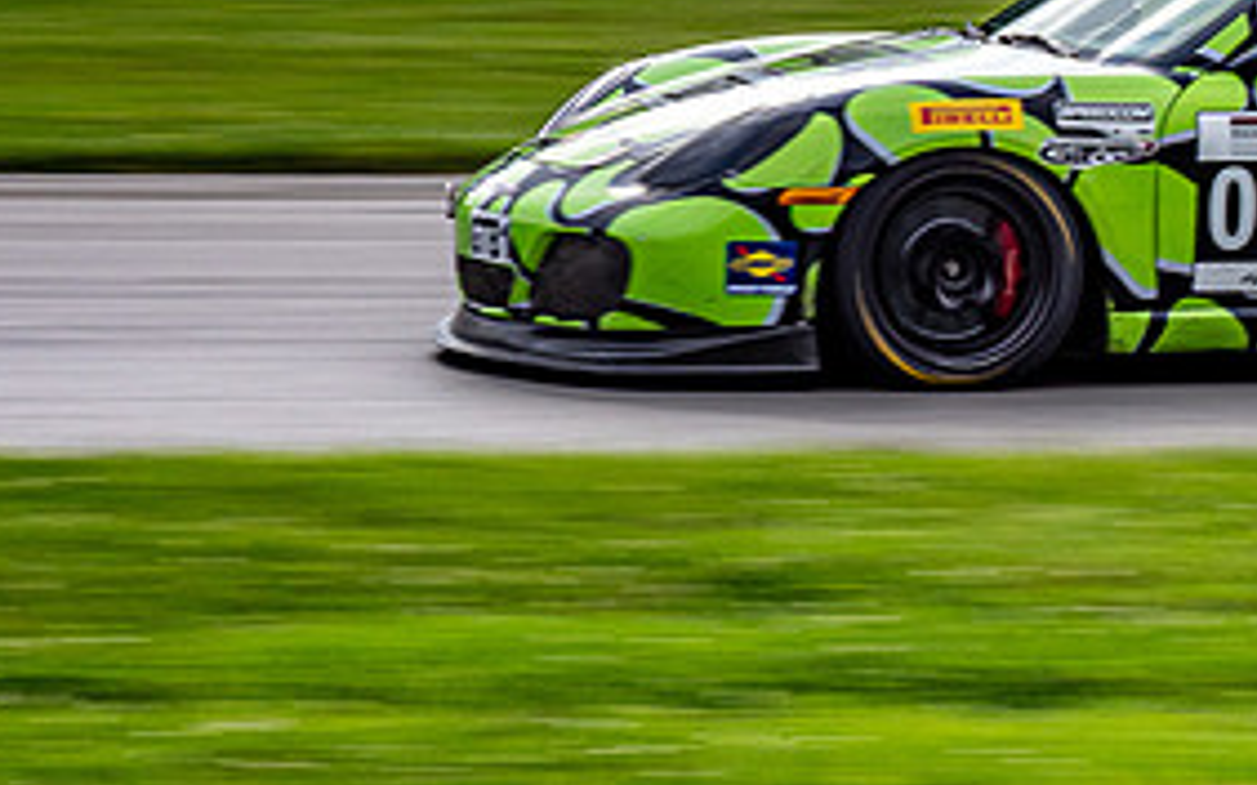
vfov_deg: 5.3
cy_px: 19
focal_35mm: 248
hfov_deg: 8.4
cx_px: 1156
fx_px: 8492
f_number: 13
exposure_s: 1/125
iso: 200
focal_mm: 50
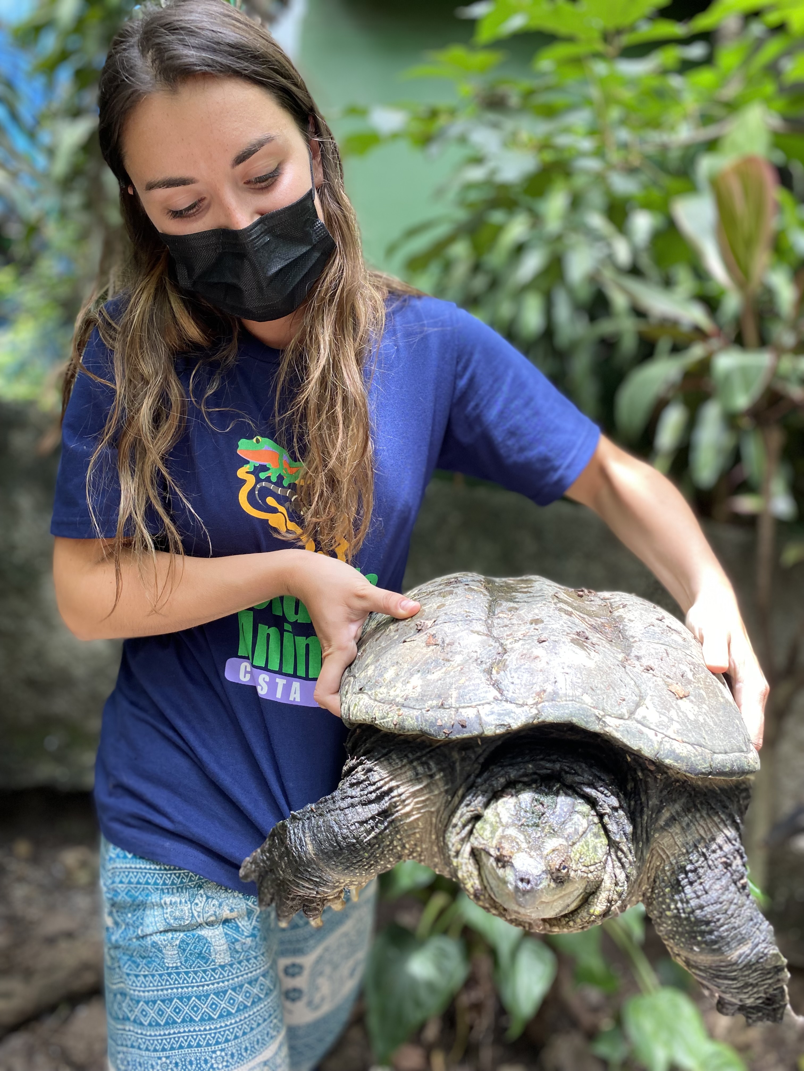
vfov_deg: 67.3
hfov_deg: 53.1
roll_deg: -2.5
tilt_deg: -0.7
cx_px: 402
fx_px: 805
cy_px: 536
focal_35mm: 26
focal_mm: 4.25
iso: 100
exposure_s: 1/121
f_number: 1.8
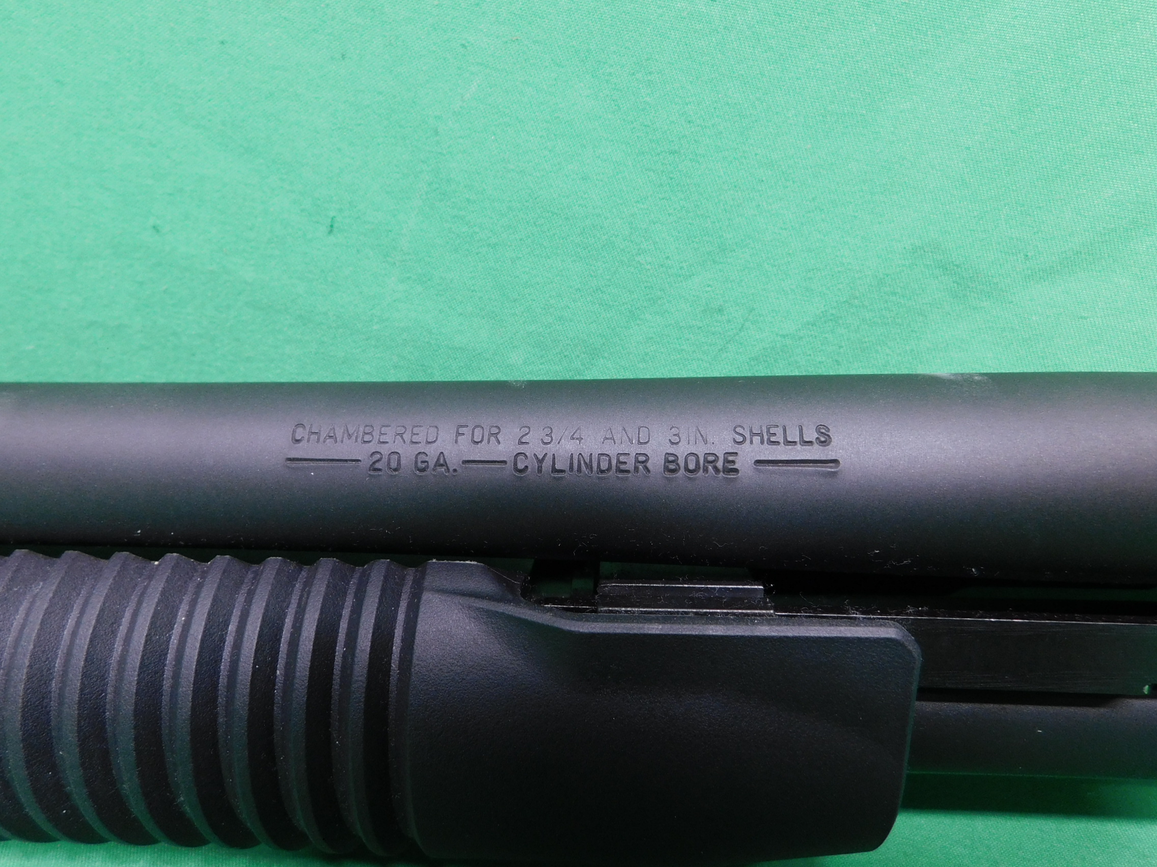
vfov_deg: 58.9
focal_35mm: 23
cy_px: 434
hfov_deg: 73.9
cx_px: 578
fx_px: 769
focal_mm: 4
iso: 220
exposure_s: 1/30
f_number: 3
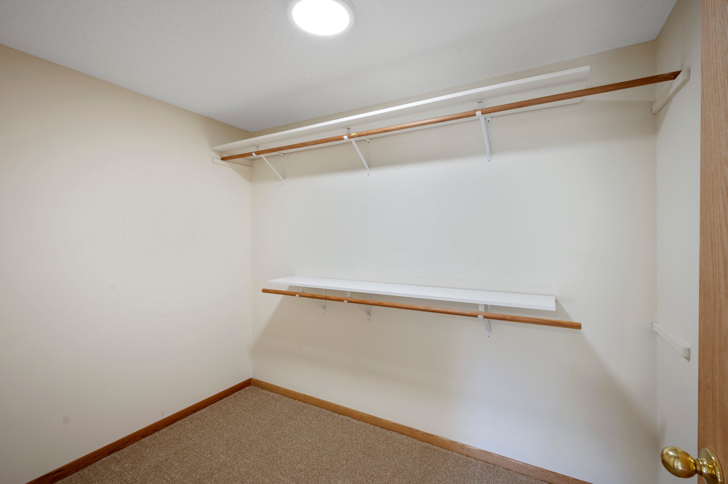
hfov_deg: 96.8
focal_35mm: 16
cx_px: 364
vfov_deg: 73.7
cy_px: 242
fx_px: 323
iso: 400
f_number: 7.1
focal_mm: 16
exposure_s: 1/5
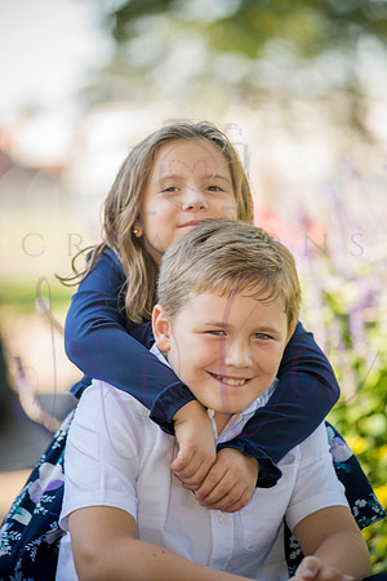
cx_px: 194
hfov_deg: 8.9
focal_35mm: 155
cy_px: 290
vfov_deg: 13.2
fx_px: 2499
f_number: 4
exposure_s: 1/400
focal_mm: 155
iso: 400
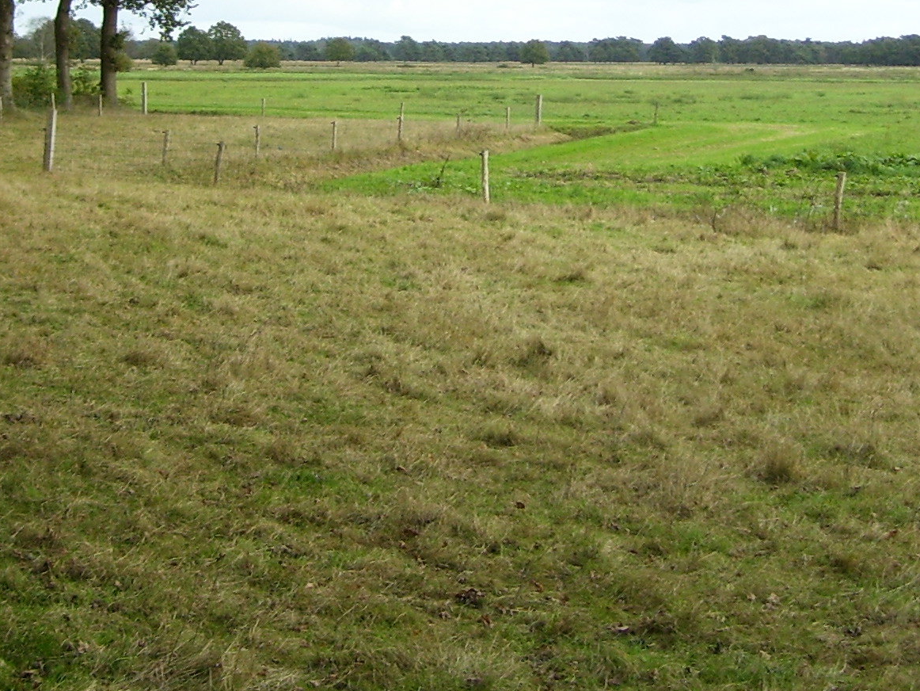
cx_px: 506
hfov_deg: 23.8
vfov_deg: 17.6
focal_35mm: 82
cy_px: 16
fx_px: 2180
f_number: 2.7
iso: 80
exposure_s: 1/350
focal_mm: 6
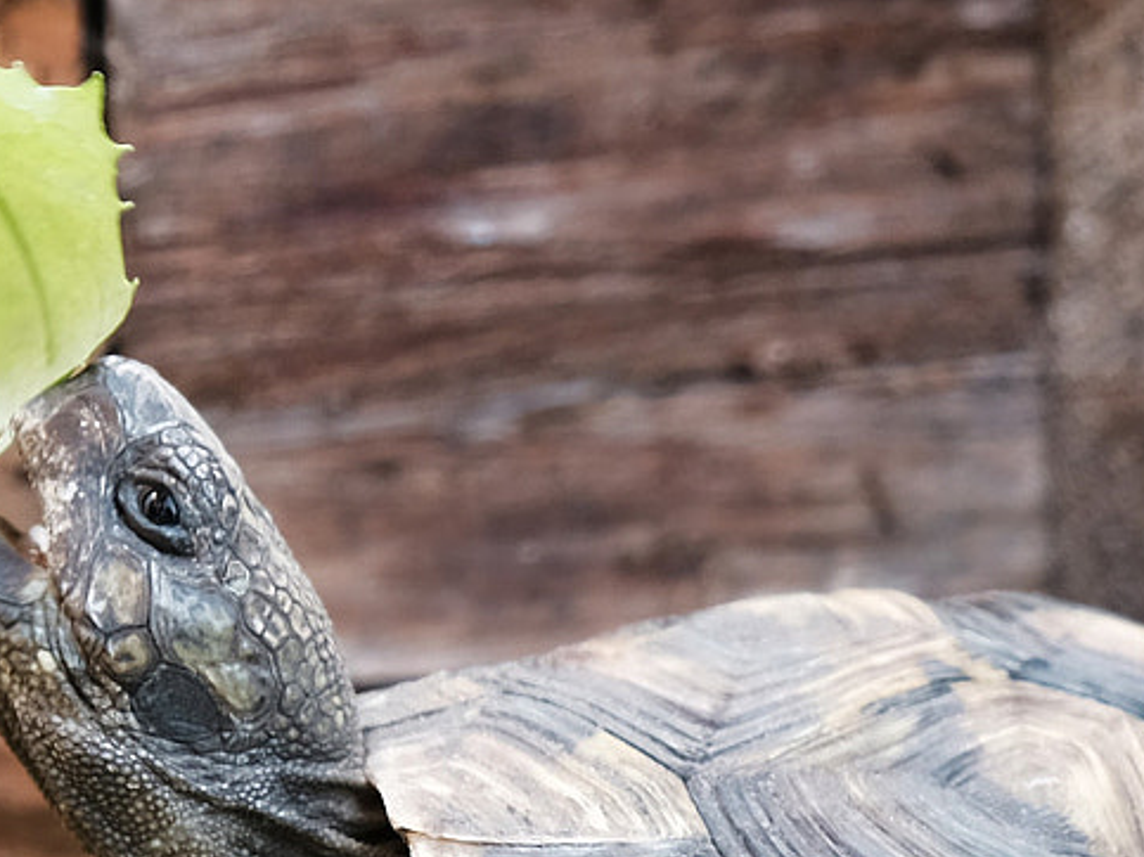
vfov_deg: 7.8
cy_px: 958
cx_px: 365
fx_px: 6212
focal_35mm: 188
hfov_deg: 10.5
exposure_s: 1/125
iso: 200
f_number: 4.5
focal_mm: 39
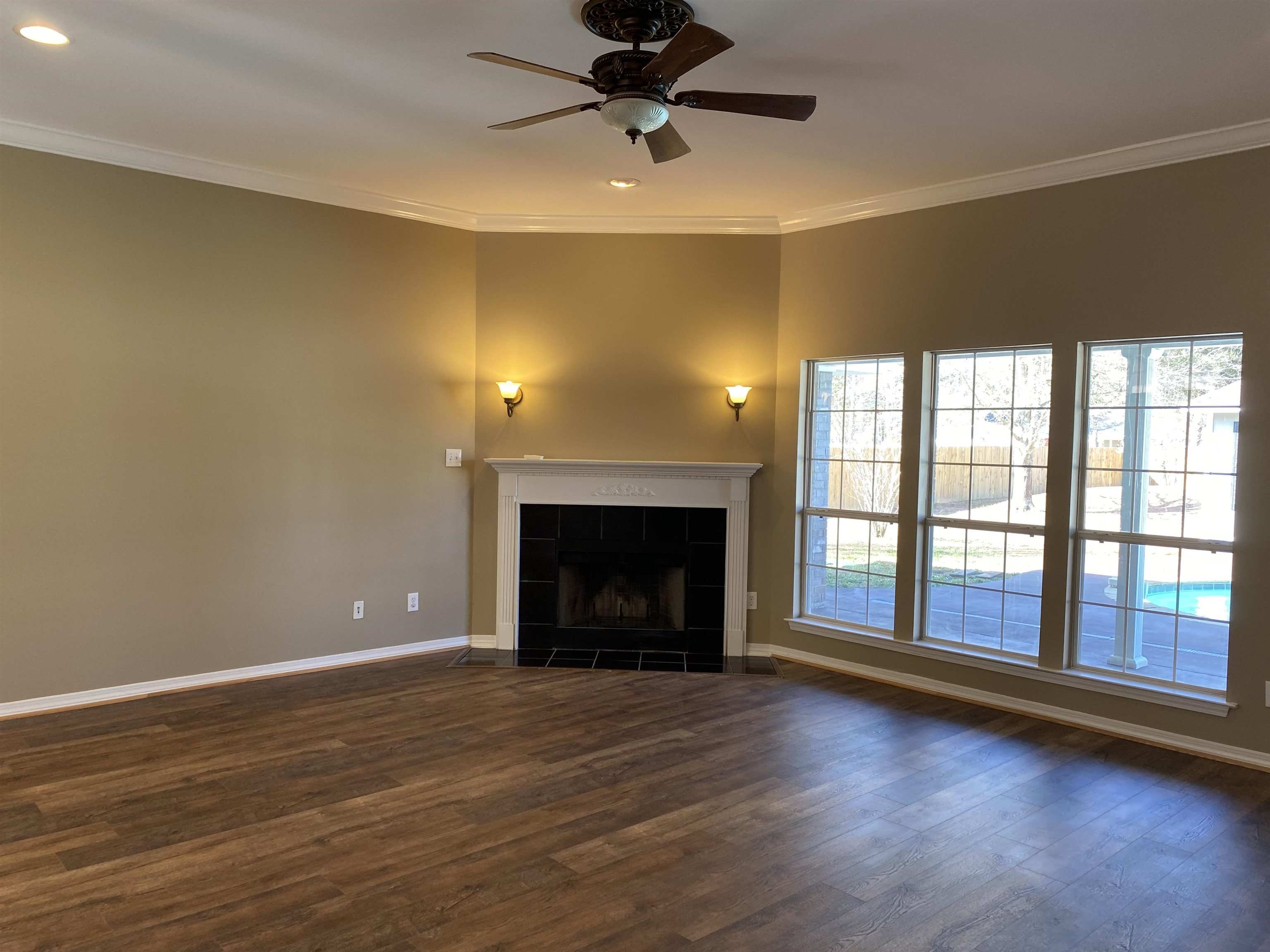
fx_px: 954
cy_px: 476
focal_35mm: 26
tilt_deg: -3.3
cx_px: 635
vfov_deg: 53.1
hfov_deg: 67.3
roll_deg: -1.4
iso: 64
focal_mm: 4.25
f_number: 1.8
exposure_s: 1/60
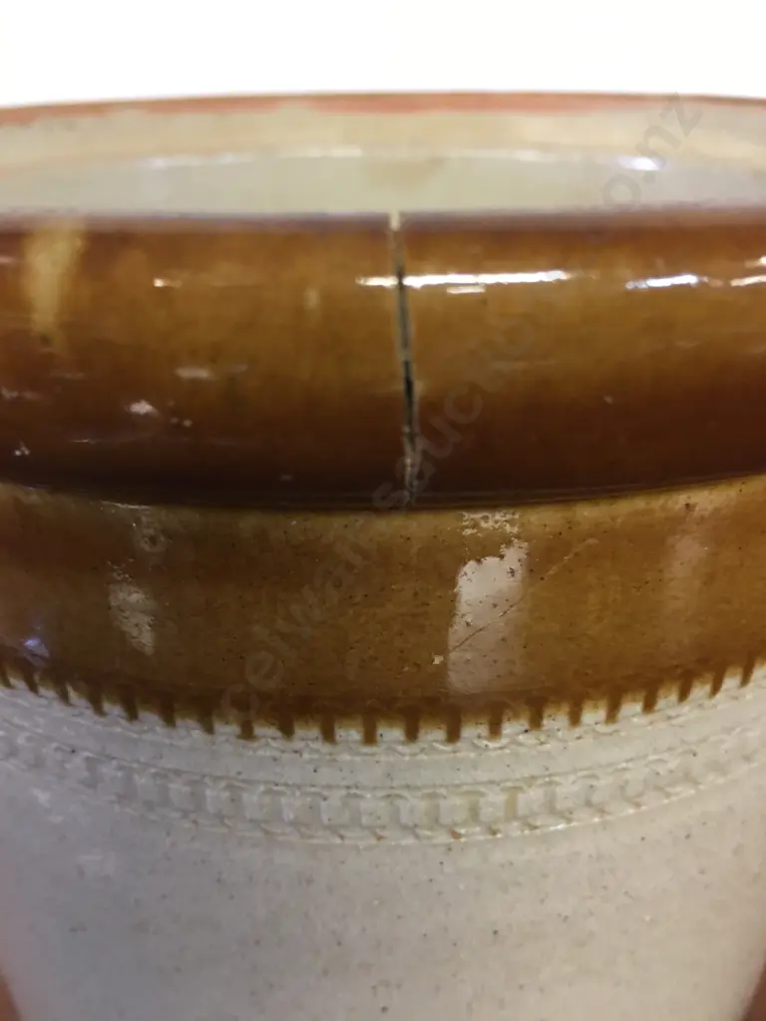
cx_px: 383
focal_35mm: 29
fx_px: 856
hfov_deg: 48.2
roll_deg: -0.3
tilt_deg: -26.2
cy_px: 510
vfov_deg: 61.7
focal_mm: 4.15
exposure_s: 1/17
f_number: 2.2
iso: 100
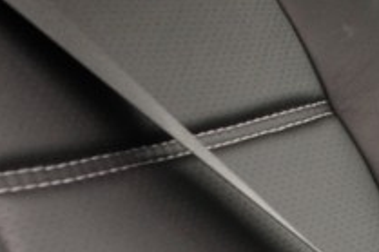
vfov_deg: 10.2
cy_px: 323
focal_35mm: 132
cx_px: 747
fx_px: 1389
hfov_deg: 13.4
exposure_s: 1/125
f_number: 6.3
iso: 400
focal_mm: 18
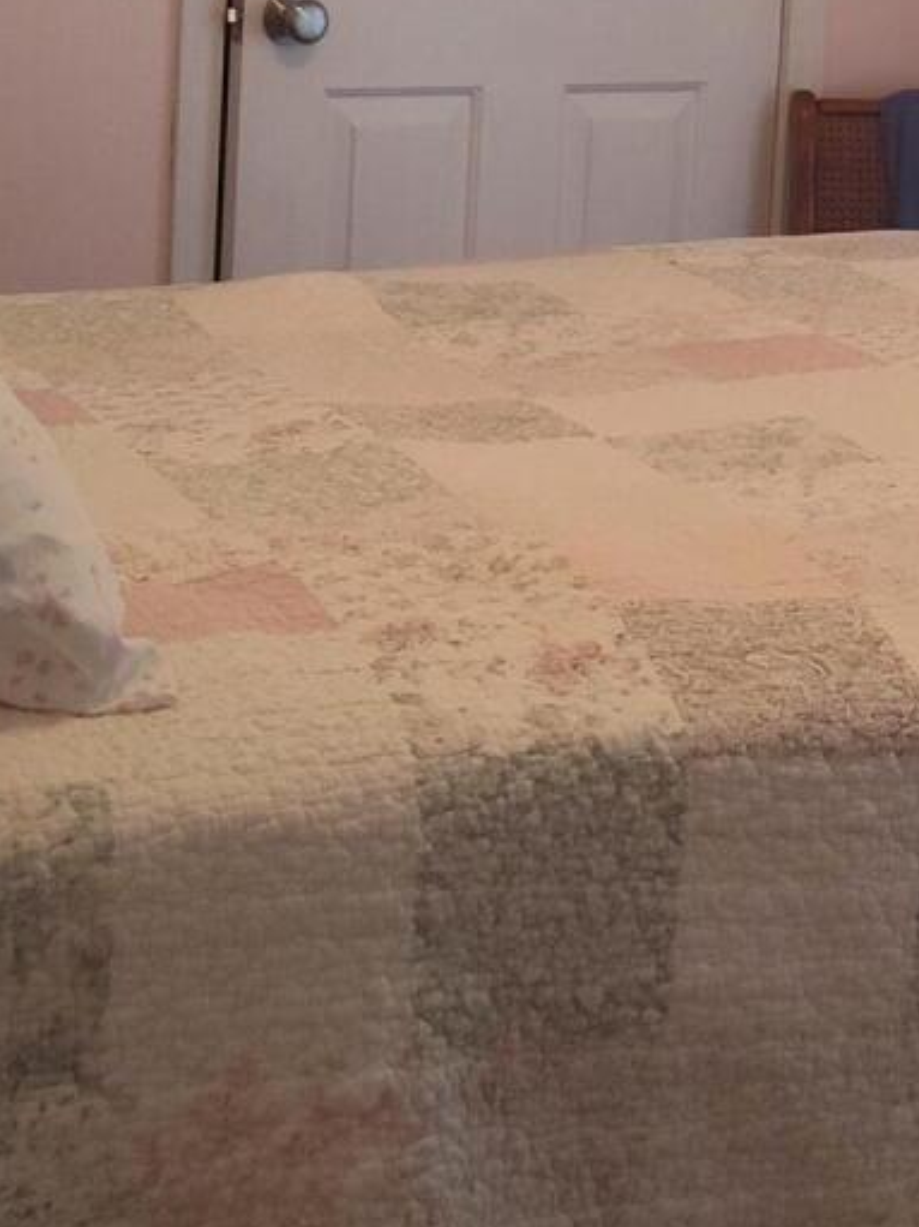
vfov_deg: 20.9
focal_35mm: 90
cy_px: -50
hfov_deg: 16.0
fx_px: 3187
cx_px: 972
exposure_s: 1/120
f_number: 1.8
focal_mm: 5.56
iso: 447
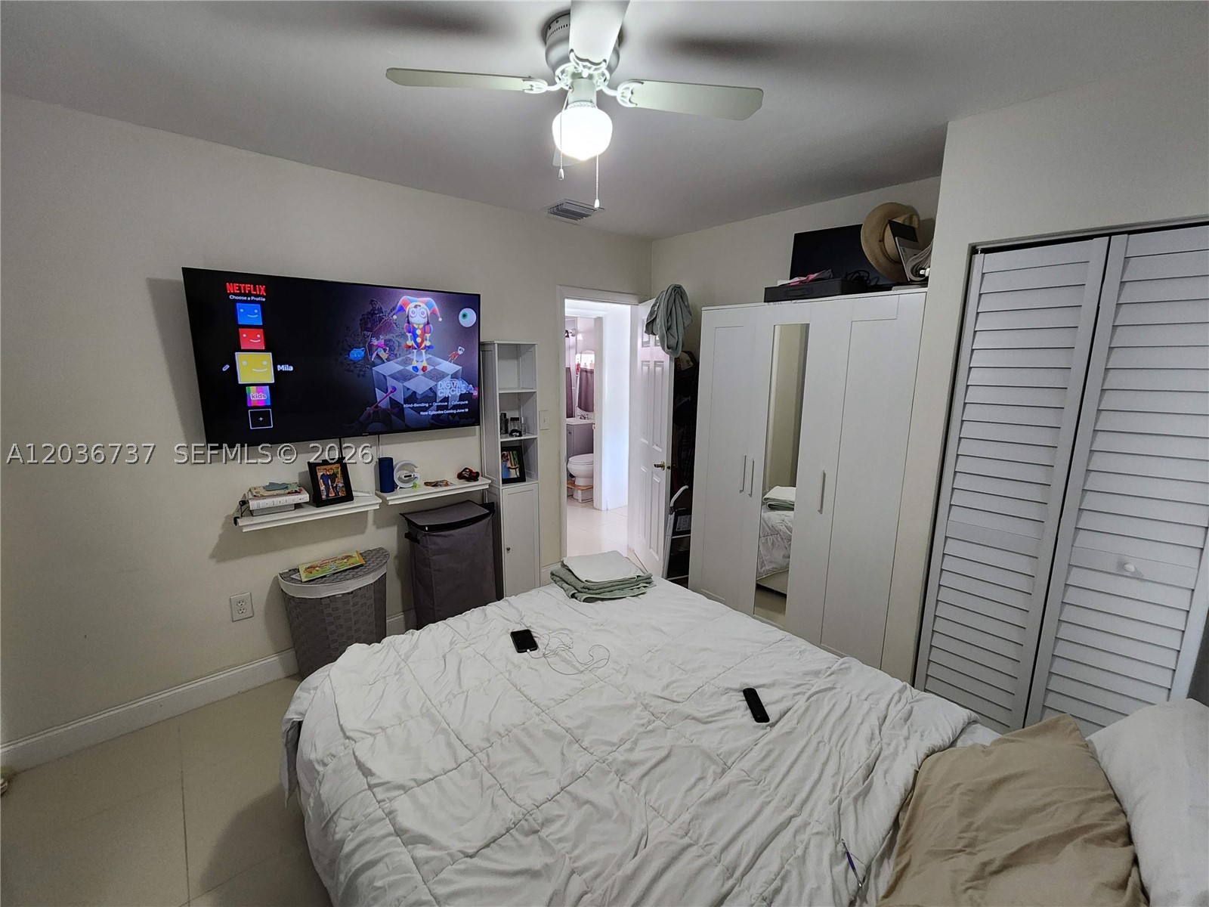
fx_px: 454
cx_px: 604
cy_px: 454
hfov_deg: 106.2
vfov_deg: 89.9
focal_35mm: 13
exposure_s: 1/60
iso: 320
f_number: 2.2
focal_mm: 2.2
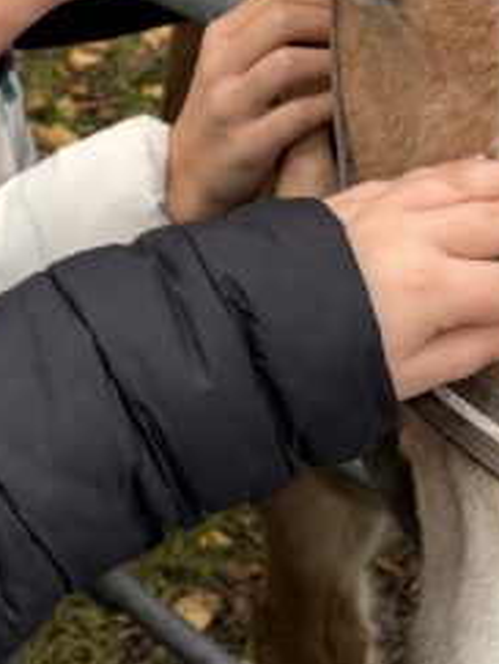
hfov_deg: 12.9
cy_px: -302
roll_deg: +4.6
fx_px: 2111
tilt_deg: -19.9
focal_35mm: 110
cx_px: -211
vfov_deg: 16.4
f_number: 1.6
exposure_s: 1/355
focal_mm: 5.96
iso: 50
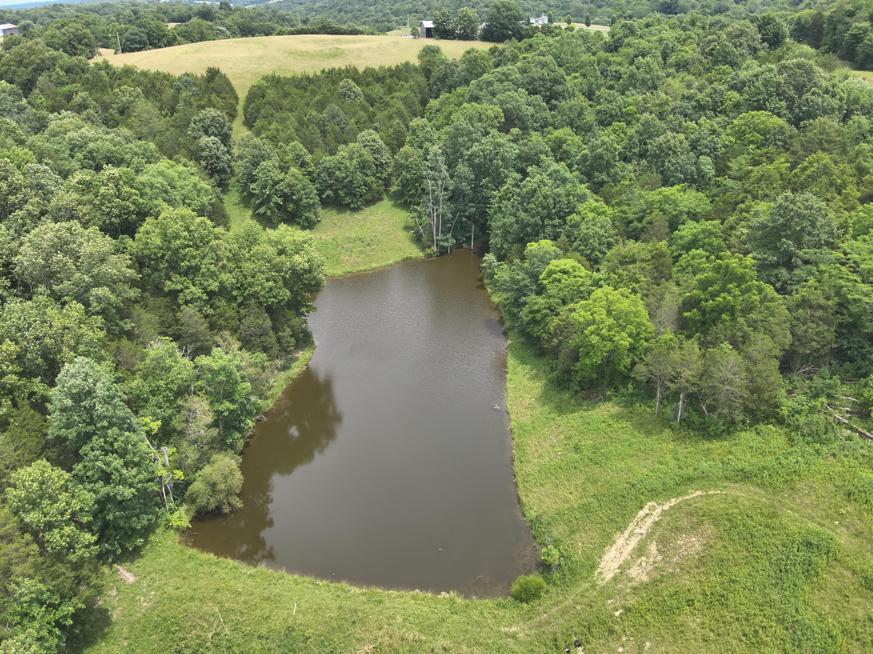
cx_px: 436
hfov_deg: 71.6
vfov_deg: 56.8
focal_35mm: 24
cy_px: 327
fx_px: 605
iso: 100
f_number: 2.8
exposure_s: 1/500
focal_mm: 4.4
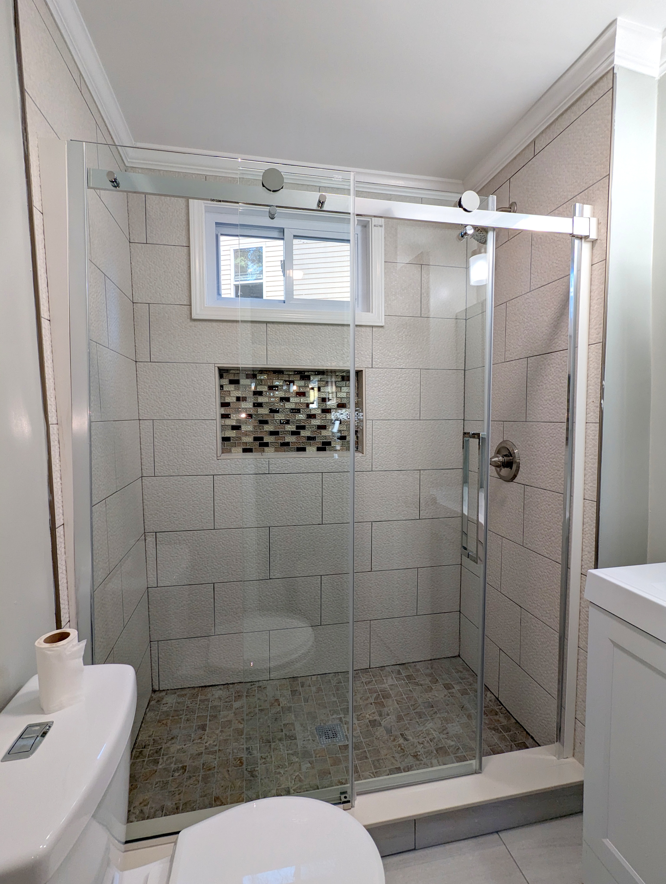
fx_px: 409
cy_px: 442
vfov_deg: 94.4
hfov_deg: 78.2
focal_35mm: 16
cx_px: 333
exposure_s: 1/60
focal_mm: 2.35
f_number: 2.2
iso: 56
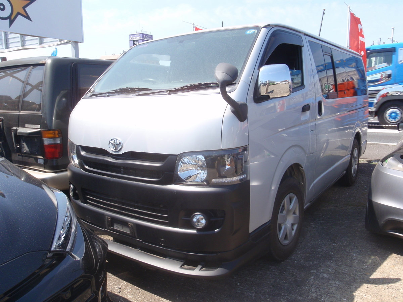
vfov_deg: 49.7
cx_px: 202
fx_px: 326
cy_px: 151
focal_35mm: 28
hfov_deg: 63.4
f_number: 5
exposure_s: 1/160
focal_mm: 5
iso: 64
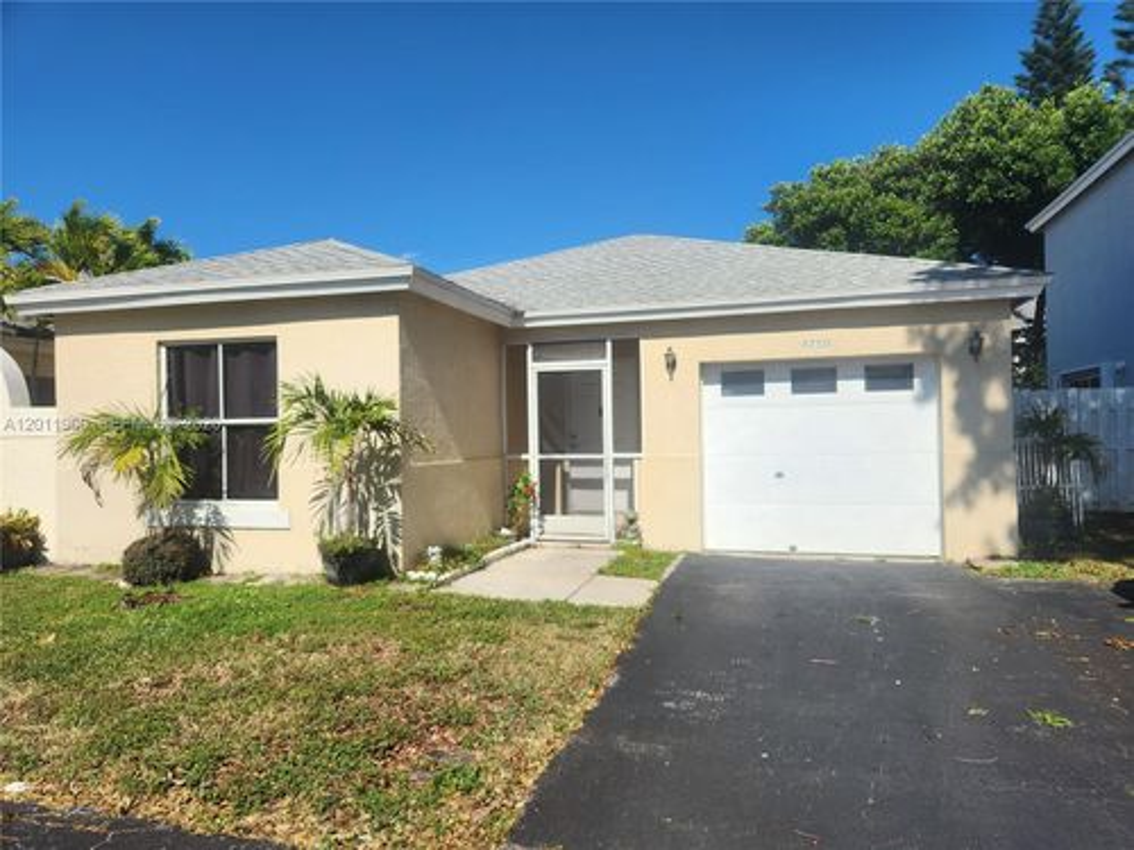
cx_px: 567
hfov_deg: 73.9
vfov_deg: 58.9
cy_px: 425
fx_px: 753
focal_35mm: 23
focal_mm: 5.4
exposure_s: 1/2977
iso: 20
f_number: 1.8
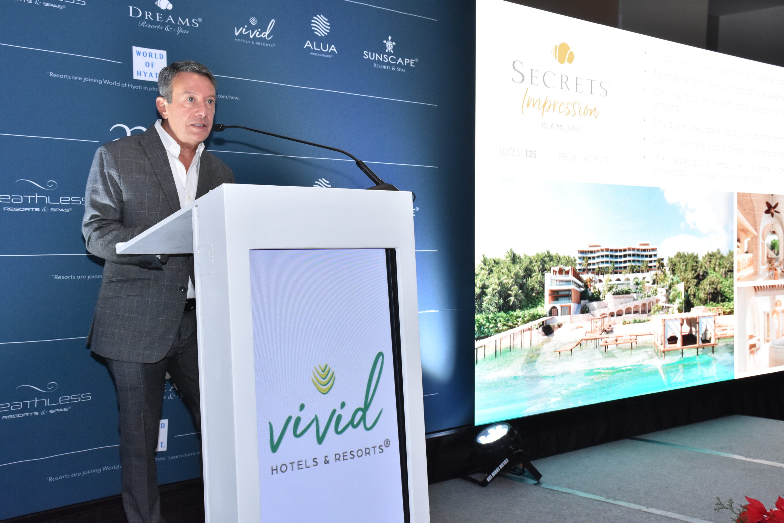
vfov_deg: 28.1
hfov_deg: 41.1
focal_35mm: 48
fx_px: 1045
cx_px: 392
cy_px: 262
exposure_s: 1/80
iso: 1600
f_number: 7.1
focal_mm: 32
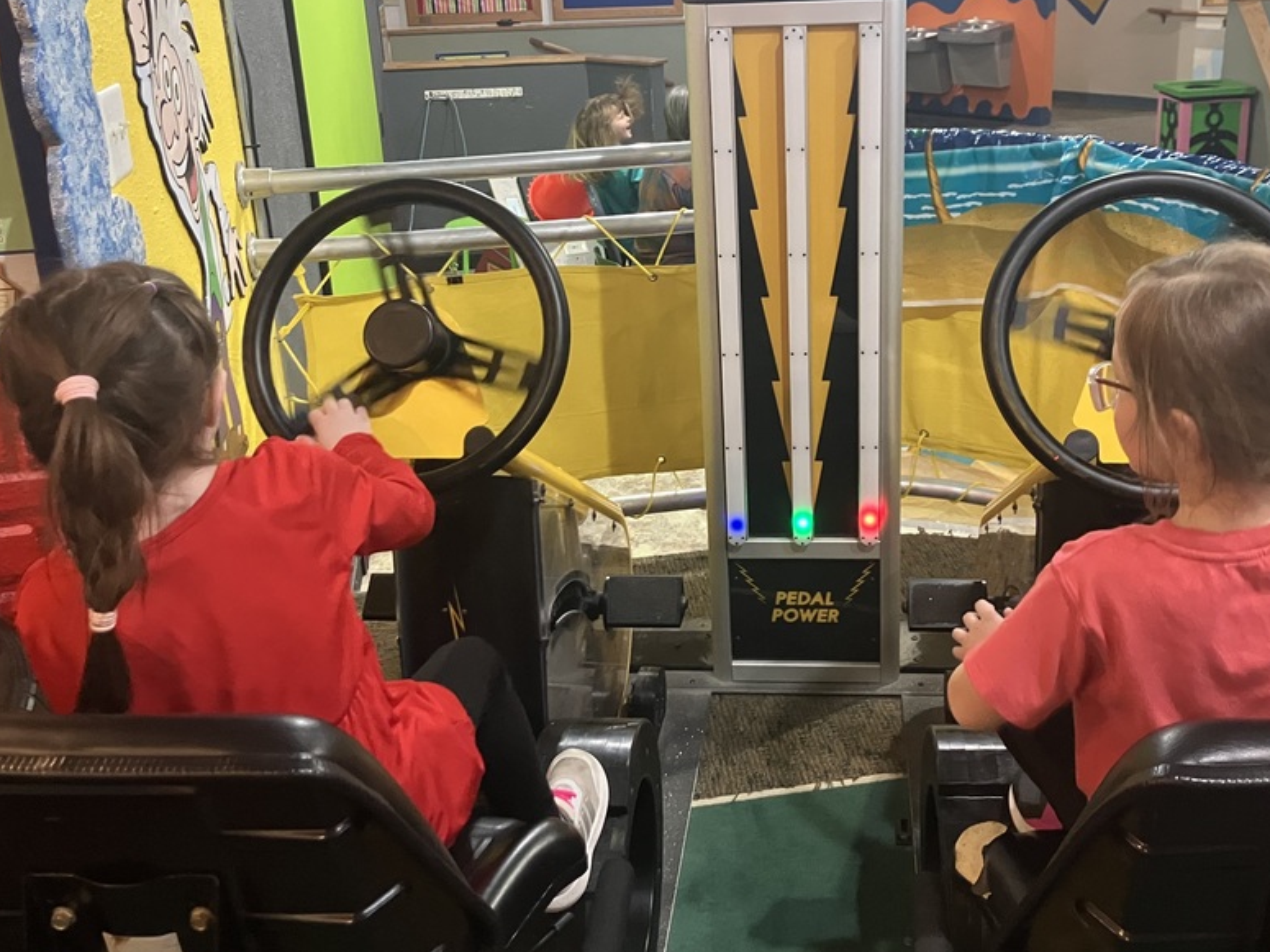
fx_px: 1357
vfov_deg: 38.5
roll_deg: +1.5
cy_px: 374
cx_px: 744
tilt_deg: -19.5
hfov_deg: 49.9
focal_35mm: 37
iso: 320
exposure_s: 1/30
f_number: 1.8
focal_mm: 3.99
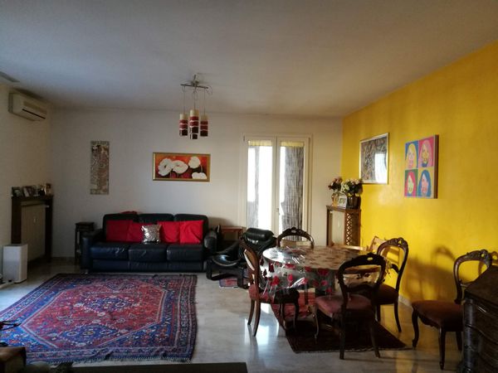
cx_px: 249
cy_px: 186
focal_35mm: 27
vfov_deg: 51.4
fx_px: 388
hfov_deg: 65.3
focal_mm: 4.5
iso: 320
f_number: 2.2
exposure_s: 1/33.3
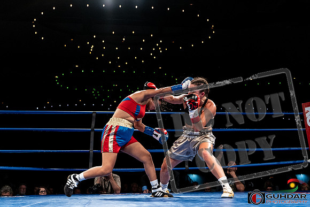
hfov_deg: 45.4
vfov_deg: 31.2
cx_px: 155
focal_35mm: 43
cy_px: 104
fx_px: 370
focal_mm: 43
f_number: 4
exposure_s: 1/800
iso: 3200
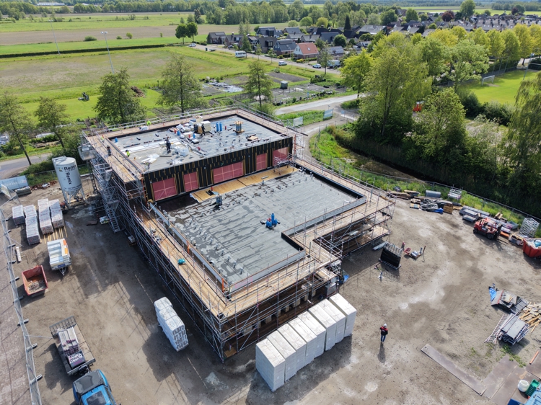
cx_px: 270
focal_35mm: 24
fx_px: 375
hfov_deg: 71.6
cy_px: 202
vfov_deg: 56.8
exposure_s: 1/1000
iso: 100
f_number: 1.8
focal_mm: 8.67
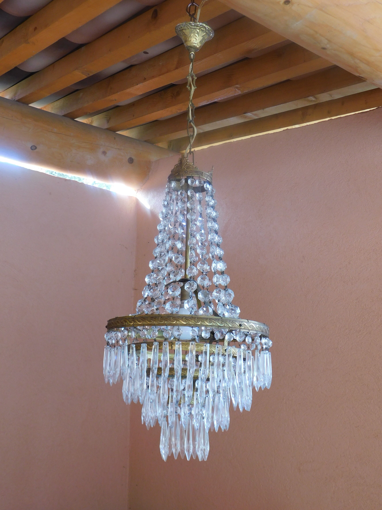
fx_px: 589
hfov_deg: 36.0
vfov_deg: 46.8
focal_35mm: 40
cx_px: 191
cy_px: 255
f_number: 3.6
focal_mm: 7.1
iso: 140
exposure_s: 1/30
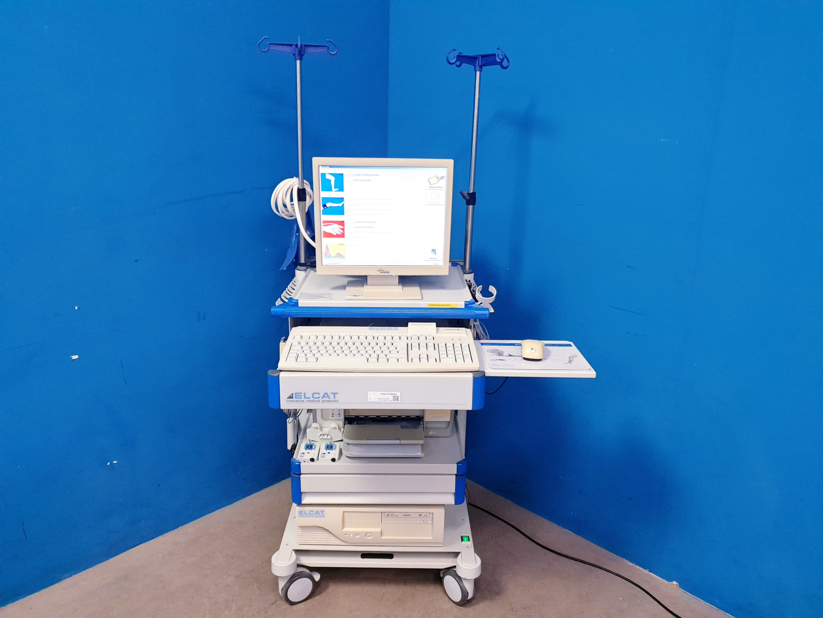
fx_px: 618
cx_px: 412
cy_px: 309
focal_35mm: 26
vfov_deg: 53.1
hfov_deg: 67.3
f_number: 1.5
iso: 250
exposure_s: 1/50
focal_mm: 4.3
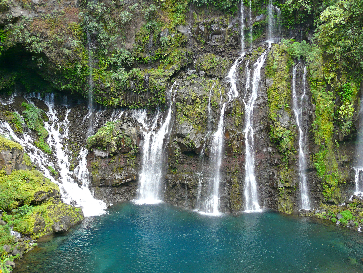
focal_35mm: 28
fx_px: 294
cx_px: 182
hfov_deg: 63.4
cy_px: 136
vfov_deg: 49.7
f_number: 2.8
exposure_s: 1/80
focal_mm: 4.6
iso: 100
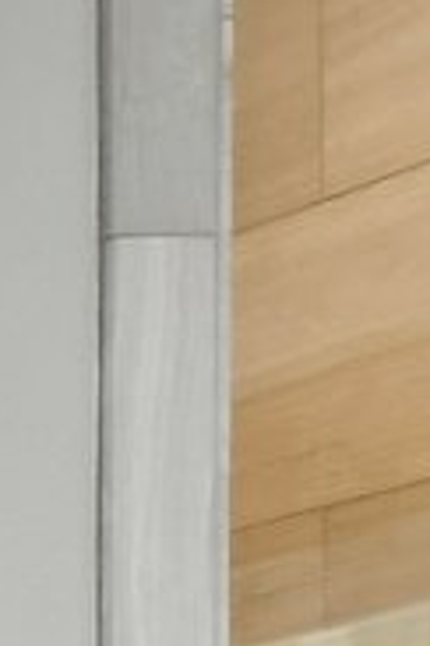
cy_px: 1082
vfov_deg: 11.5
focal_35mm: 168
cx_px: -2714
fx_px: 3010
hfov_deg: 4.2
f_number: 4
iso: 400
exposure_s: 1/125
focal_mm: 10
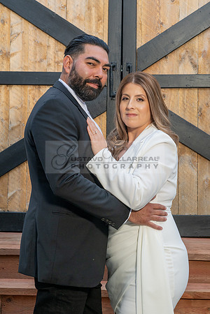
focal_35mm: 90
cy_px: 146
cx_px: 115
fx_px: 788
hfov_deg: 15.2
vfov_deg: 22.6
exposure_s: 1/125
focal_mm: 56
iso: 400
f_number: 8
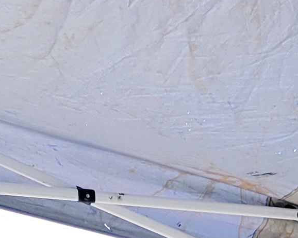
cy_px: 860
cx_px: 537
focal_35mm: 177
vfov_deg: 7.1
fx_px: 1561
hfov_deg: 10.3
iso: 40
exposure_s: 1/588
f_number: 1.8
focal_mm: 5.4
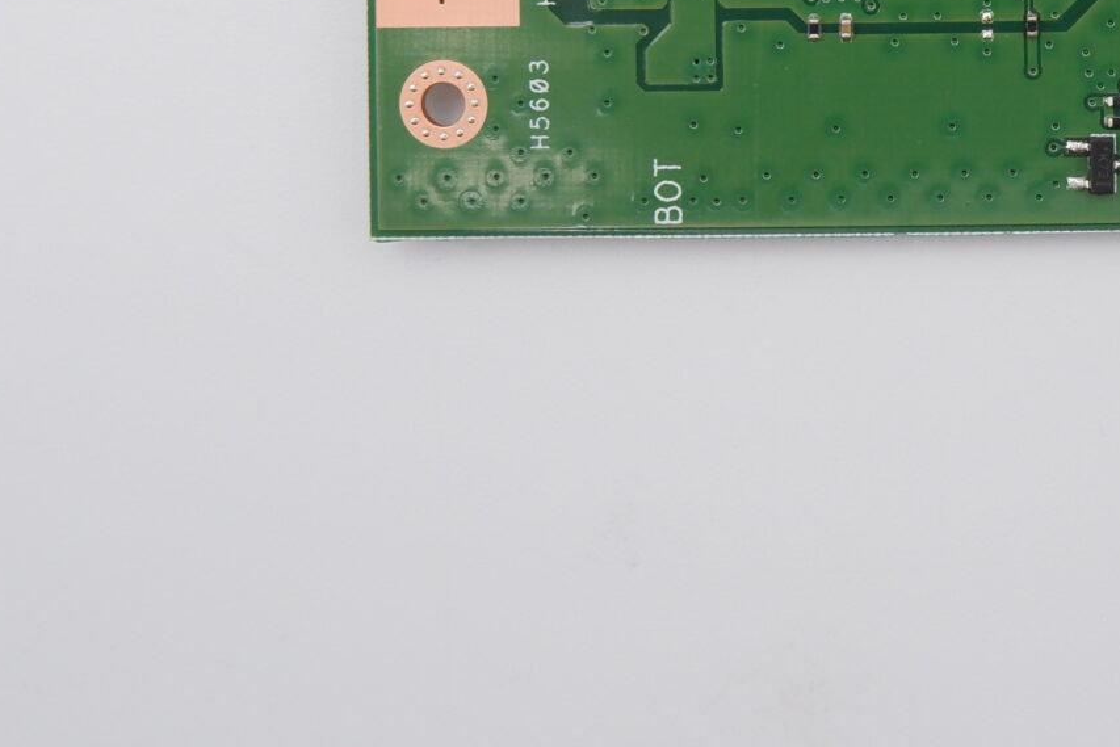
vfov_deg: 18.9
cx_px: 951
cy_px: -96
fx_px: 2147
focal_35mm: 69
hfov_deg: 28.4
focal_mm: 15
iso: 800
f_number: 5.6
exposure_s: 1/210
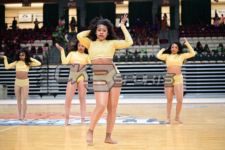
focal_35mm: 70
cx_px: 112
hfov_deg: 28.9
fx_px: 437
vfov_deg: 19.4
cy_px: 75
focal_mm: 70
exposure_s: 1/1000
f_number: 3.2
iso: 6400
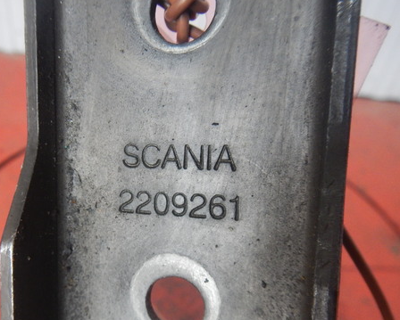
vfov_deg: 38.0
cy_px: 203
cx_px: 115
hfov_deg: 45.7
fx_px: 462
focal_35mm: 39
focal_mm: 5
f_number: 3.9
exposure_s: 1/100
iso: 400
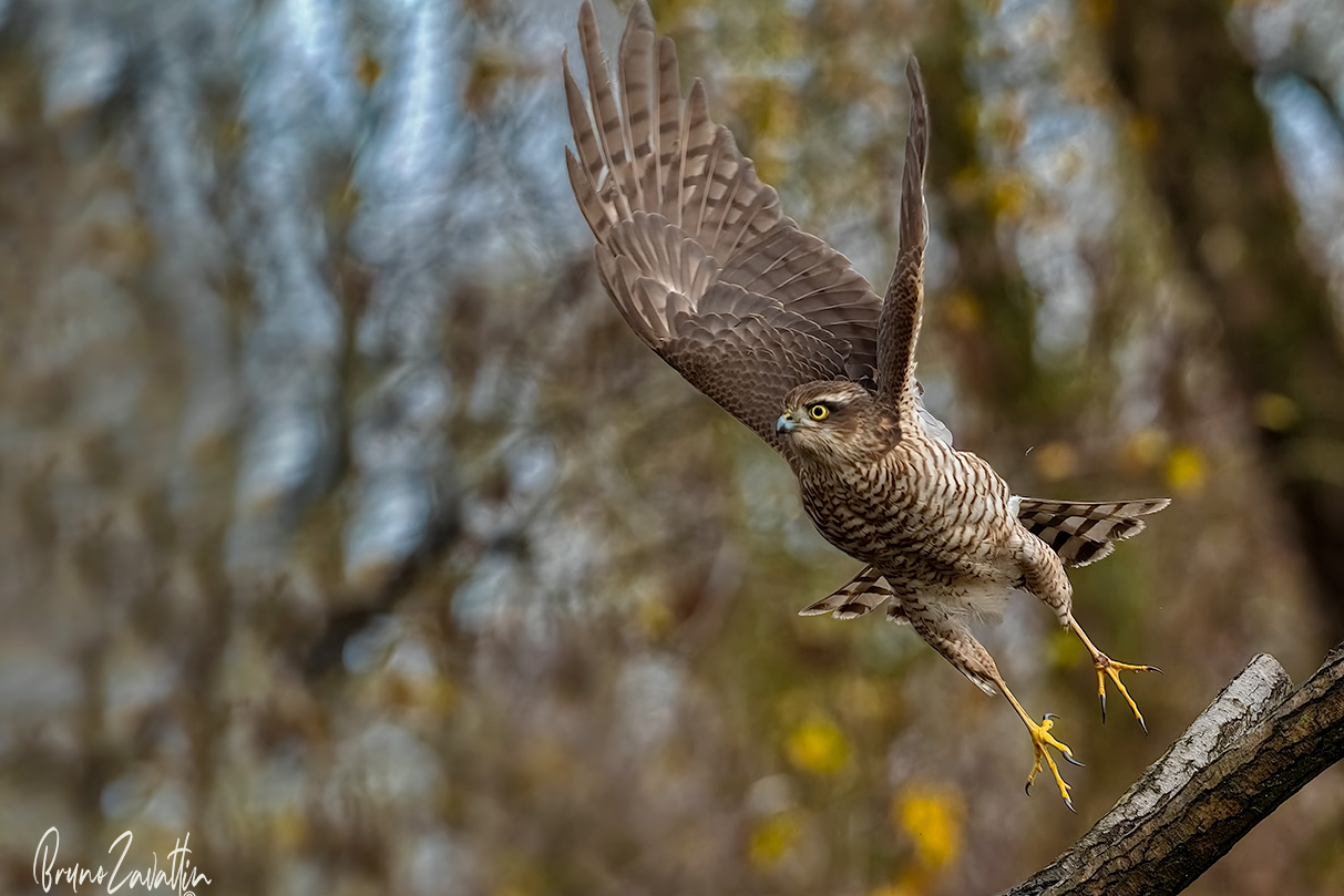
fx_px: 9595
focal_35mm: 257
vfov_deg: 5.3
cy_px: 479
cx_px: 711
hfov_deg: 8.0
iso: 2000
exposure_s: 1/2500
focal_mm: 220
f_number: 5.6
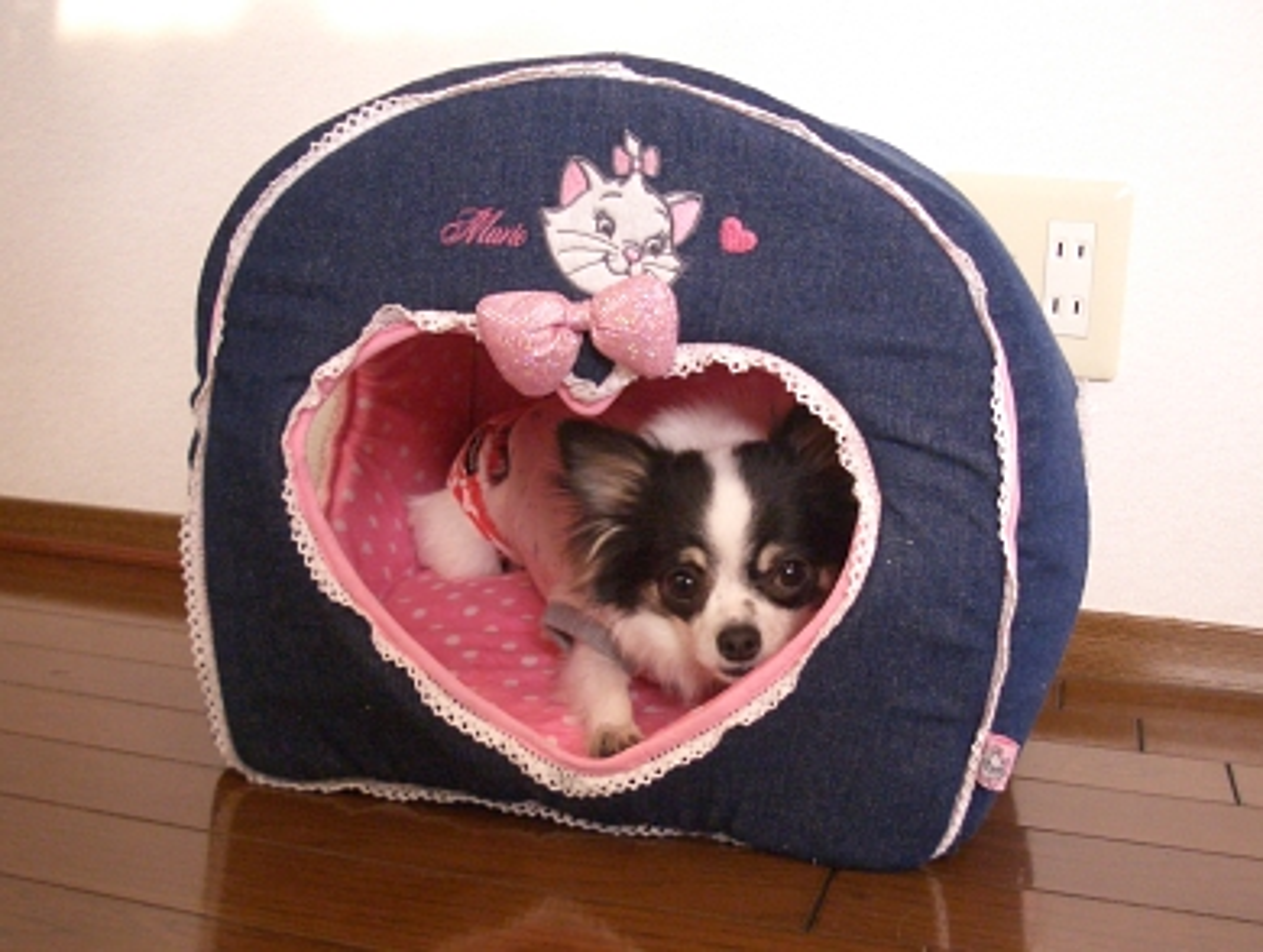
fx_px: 1279
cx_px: 632
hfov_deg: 52.5
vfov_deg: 40.8
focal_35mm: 35
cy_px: 476
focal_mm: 5.8
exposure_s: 1/20
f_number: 2.6
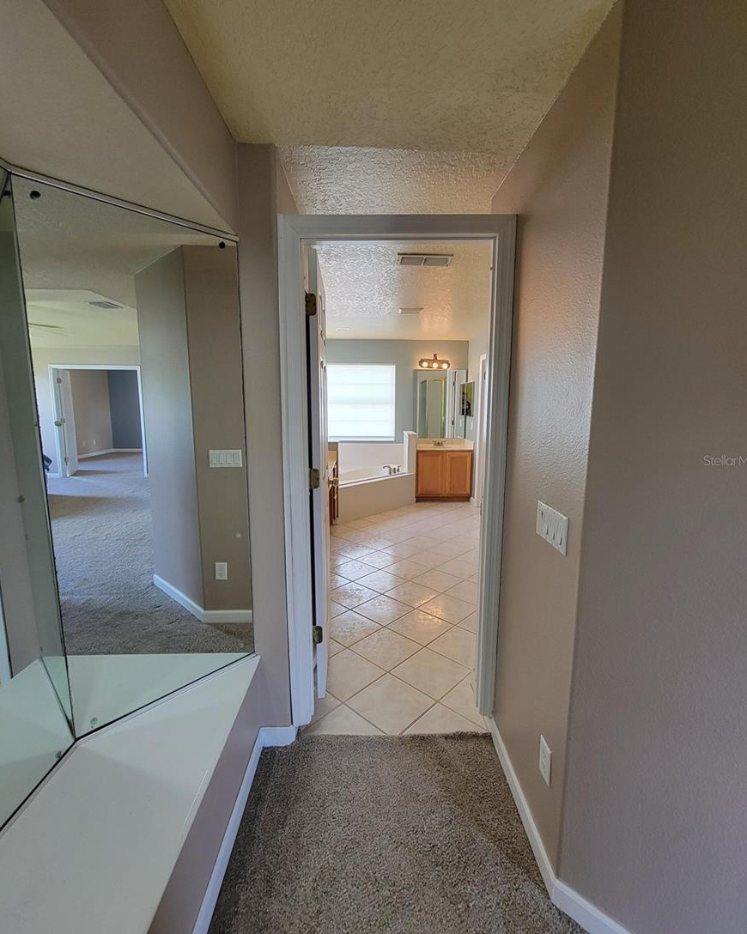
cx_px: 378
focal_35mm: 14
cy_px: 460
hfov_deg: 88.0
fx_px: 387
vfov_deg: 100.7
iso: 250
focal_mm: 2.2
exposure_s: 1/60
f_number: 2.2
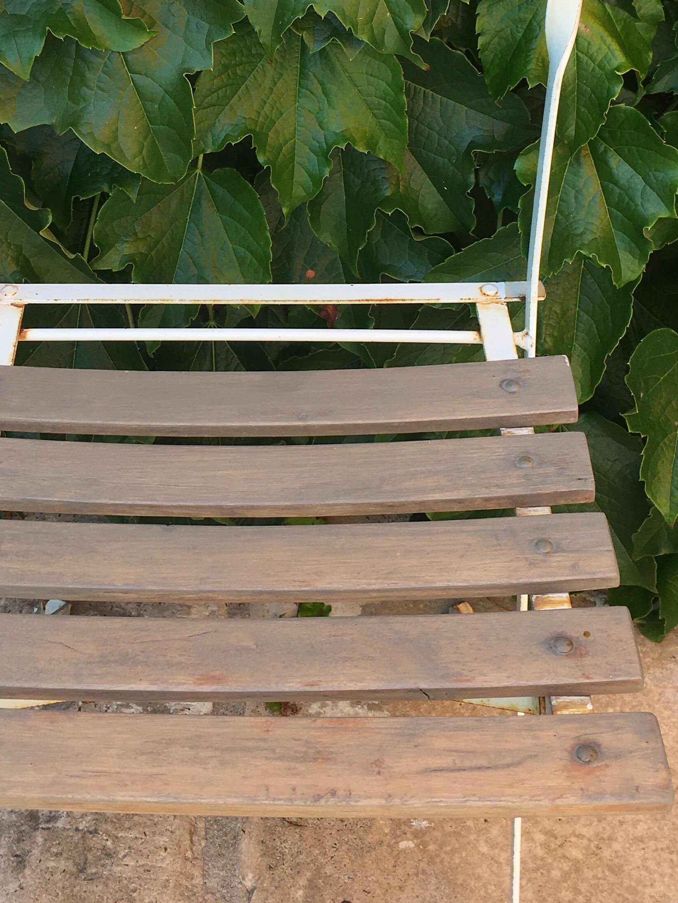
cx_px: 263
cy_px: 279
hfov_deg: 27.5
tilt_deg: -45.4
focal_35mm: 53
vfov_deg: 35.7
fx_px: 1384
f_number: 2.2
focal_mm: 4.15
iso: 25
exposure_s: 1/272
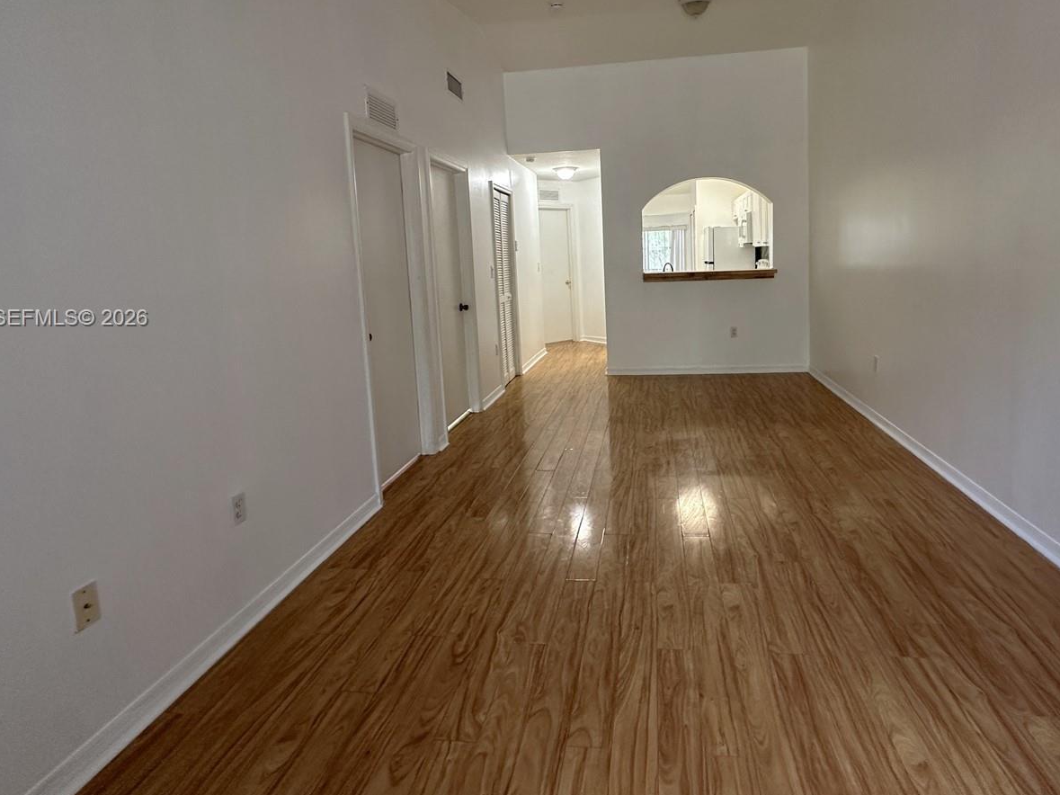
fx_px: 582
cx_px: 587
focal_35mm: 19
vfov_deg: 68.0
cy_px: 319
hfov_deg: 84.4
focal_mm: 2.22
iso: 200
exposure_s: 1/60
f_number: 2.2
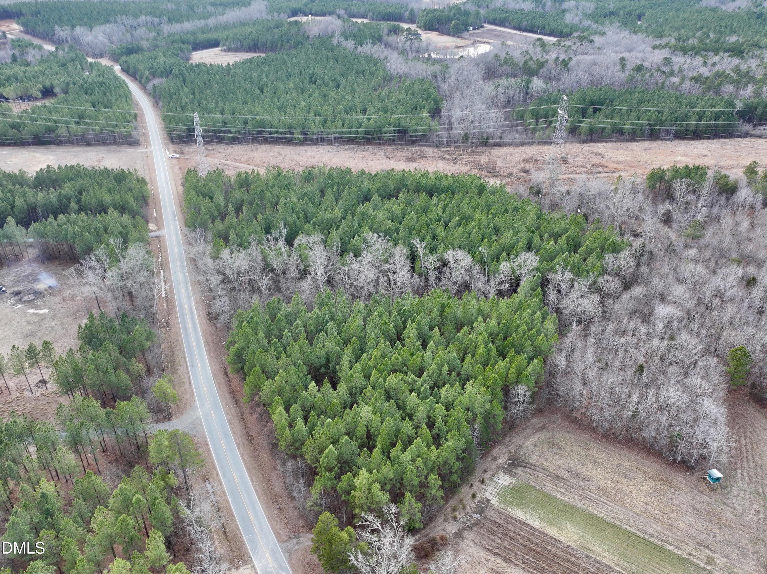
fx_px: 532
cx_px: 384
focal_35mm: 24
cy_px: 287
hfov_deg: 71.6
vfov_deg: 56.8
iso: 100
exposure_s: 1/320
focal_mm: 12.29
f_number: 2.8
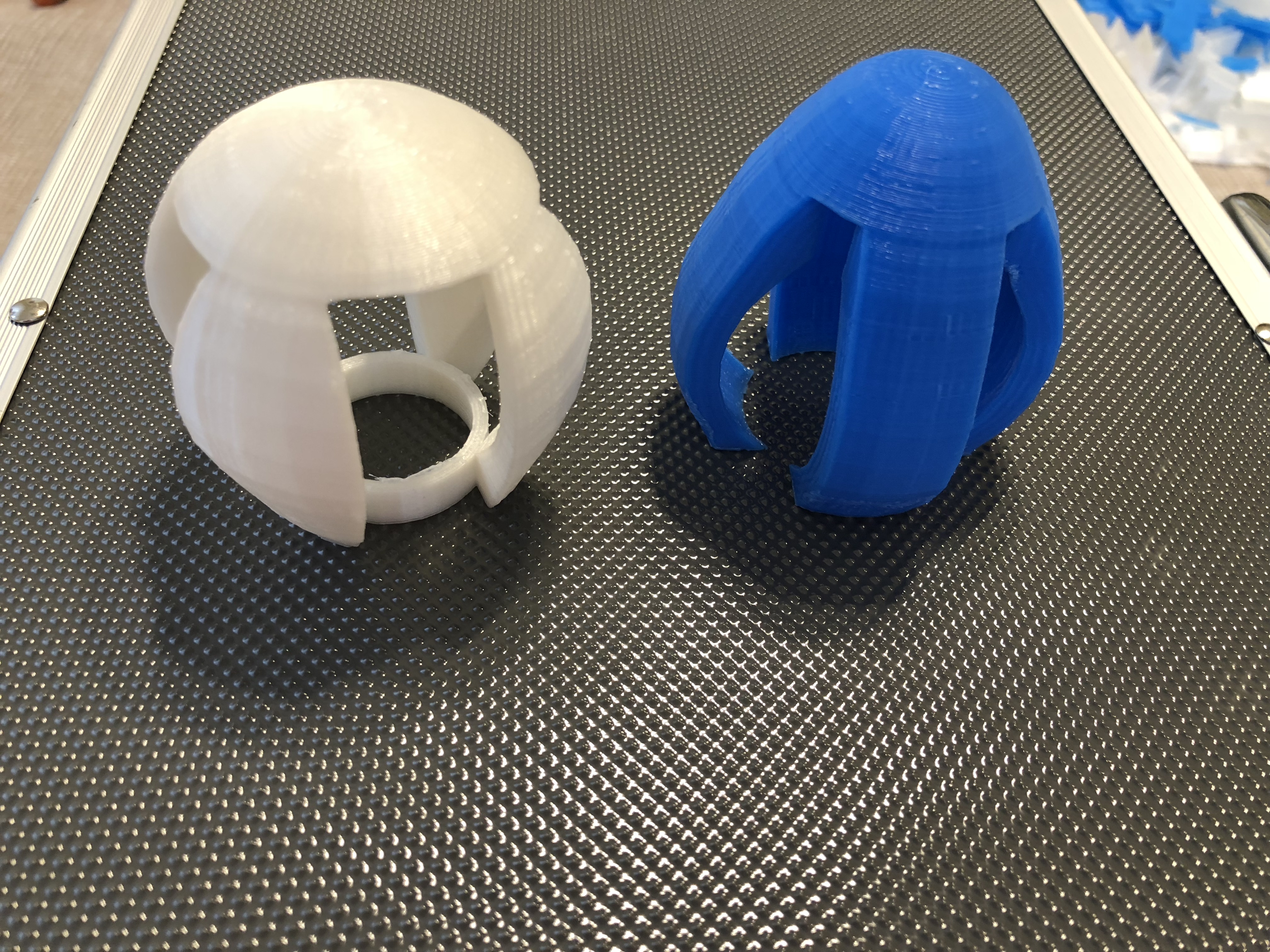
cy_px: 476
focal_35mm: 28
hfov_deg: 63.4
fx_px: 1027
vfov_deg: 49.7
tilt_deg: -47.3
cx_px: 635
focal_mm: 4
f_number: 1.8
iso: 40
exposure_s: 1/20
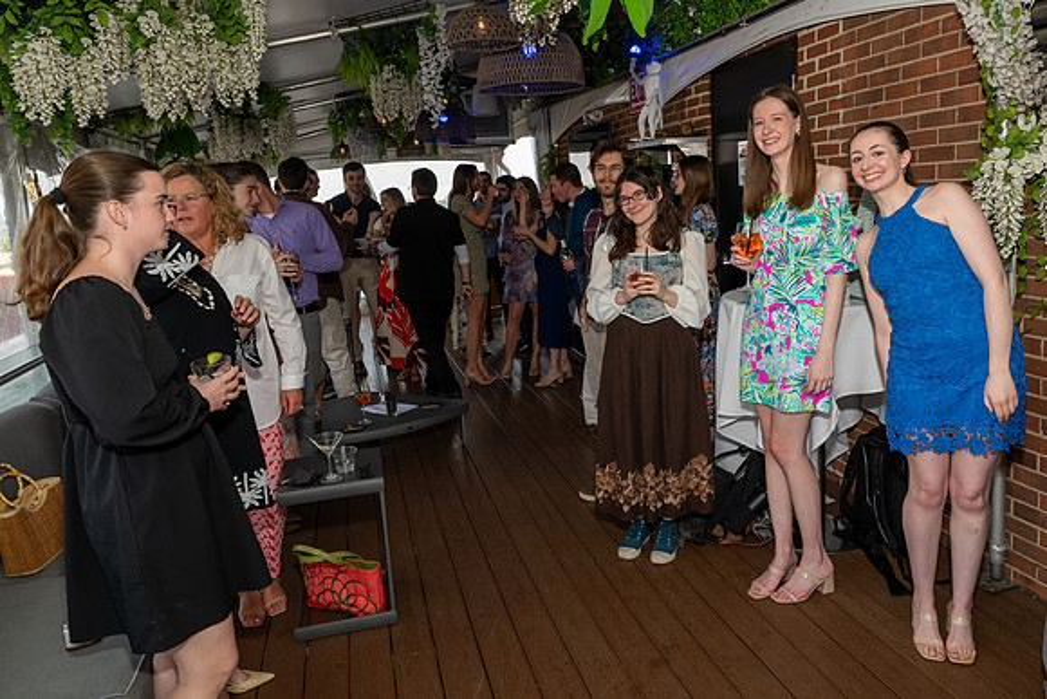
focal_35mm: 26
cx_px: 569
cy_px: 325
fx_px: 767
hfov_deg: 68.5
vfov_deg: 48.9
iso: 1000
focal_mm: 24
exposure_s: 1/250
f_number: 8
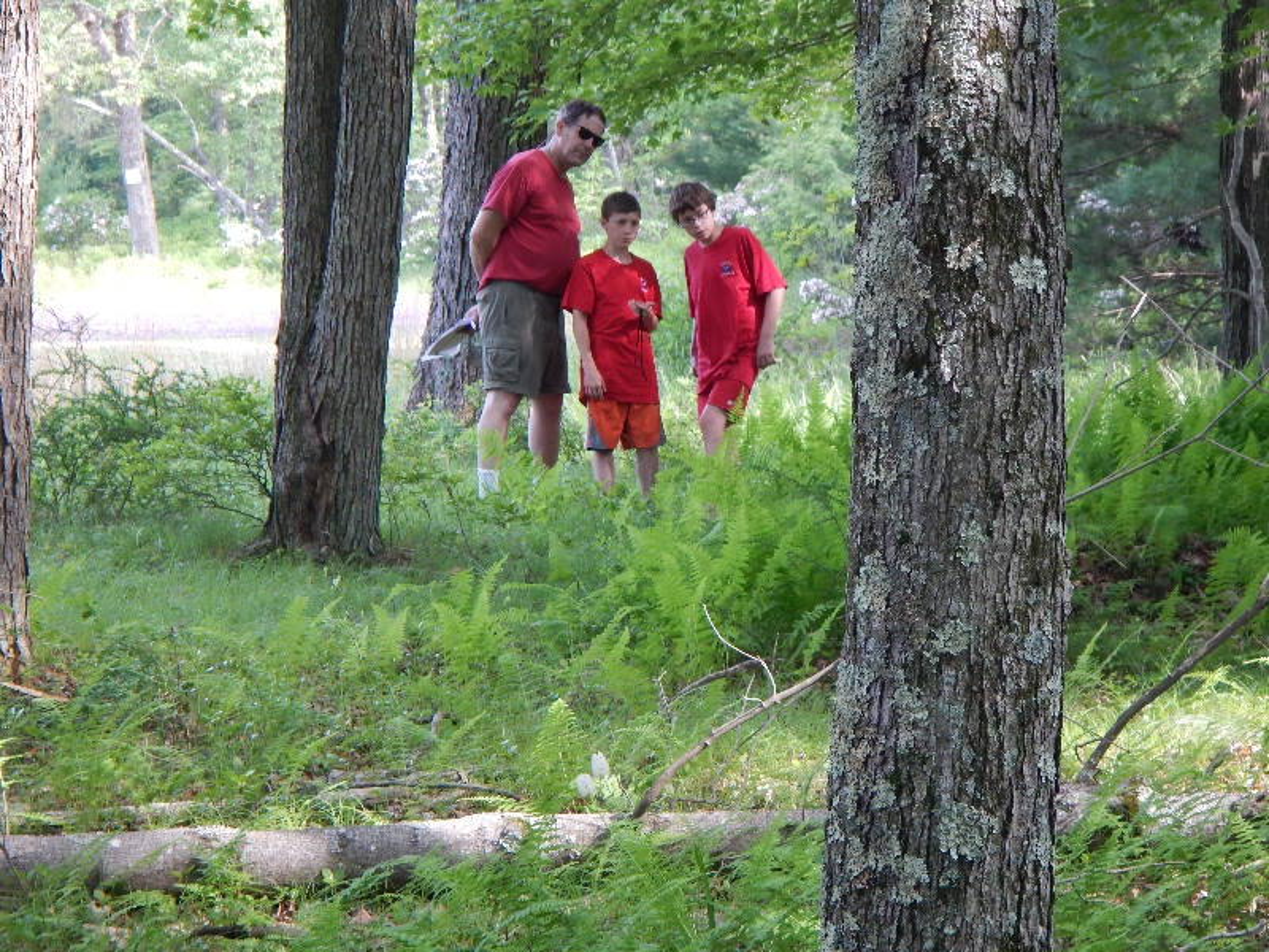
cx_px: 634
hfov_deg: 14.1
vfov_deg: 10.6
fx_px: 5132
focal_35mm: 140
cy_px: 476
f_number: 4.8
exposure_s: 1/30
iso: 125
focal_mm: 25
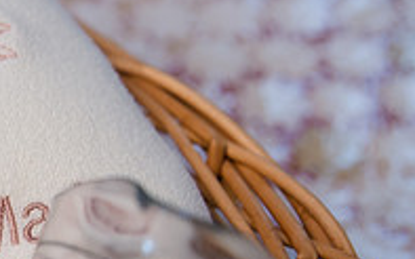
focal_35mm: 120
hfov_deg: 16.4
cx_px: -137
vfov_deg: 10.9
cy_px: 208
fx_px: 1357
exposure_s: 1/125
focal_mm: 40
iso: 640
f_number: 3.5
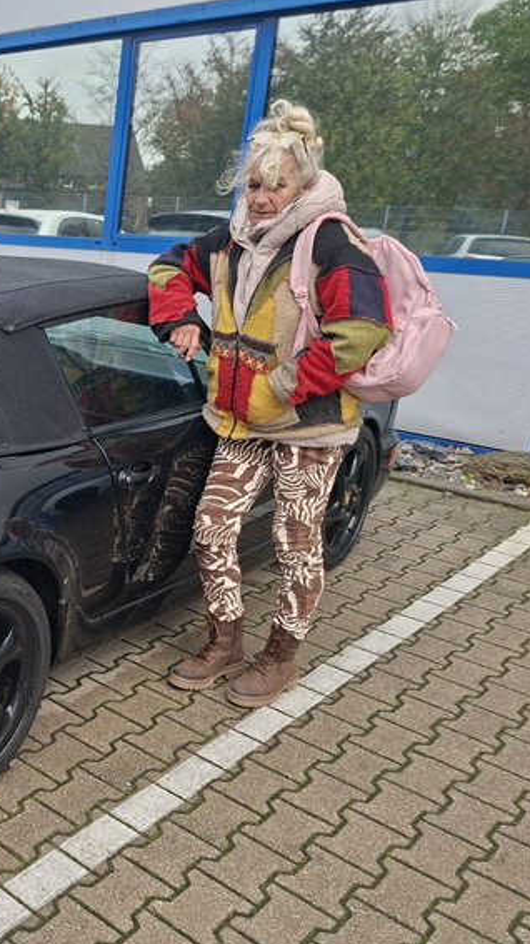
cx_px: -105
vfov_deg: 58.0
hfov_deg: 29.7
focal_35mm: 34
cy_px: 477
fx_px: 850
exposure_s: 1/373
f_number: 1.8
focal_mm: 5.54
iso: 50
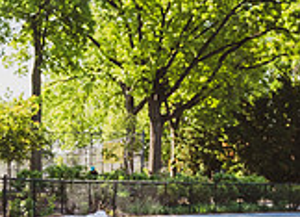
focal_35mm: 98
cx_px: -55
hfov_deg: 19.2
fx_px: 838
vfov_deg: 14.1
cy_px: 293
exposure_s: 1/640
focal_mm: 24
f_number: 4.5
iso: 400
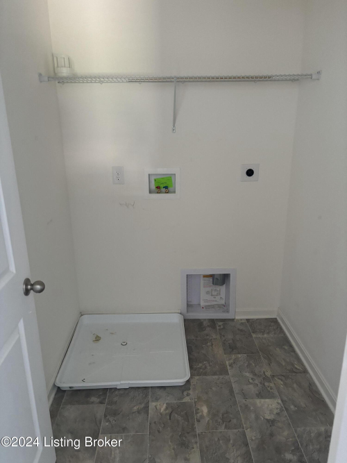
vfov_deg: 67.3
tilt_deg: -18.4
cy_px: 232
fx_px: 348
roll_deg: -0.7
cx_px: 174
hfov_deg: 53.0
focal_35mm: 26
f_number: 1.6
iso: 640
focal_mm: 5.96
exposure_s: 1/38
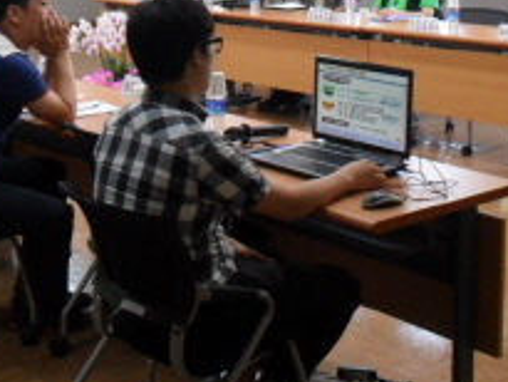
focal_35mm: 78
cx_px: 226
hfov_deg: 25.0
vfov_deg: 18.7
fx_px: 1145
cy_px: 51
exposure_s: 1/30
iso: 240
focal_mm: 5.7
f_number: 3.7
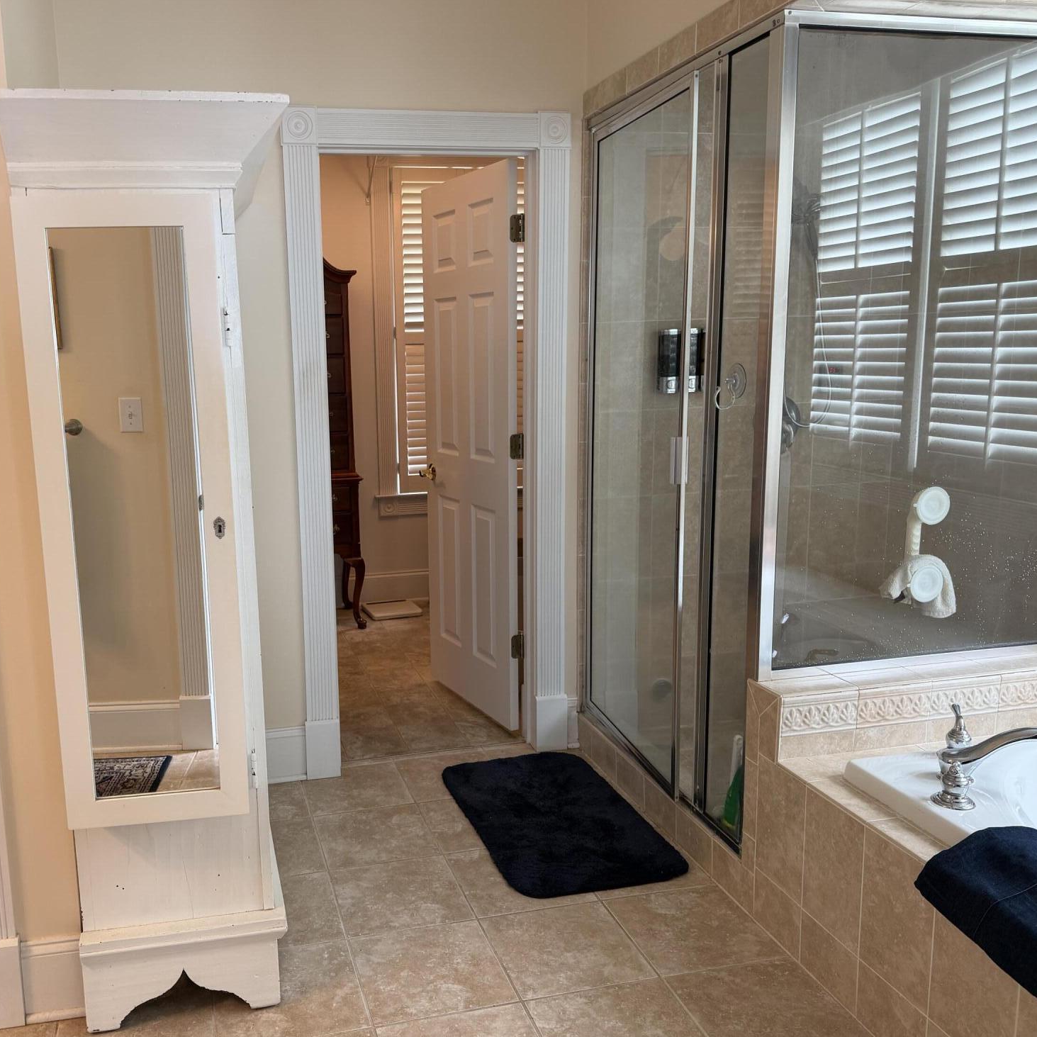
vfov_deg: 55.6
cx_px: 403
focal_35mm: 29
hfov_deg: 55.1
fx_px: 983
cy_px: 520
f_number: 1.78
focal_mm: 6.76
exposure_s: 1/60
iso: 125
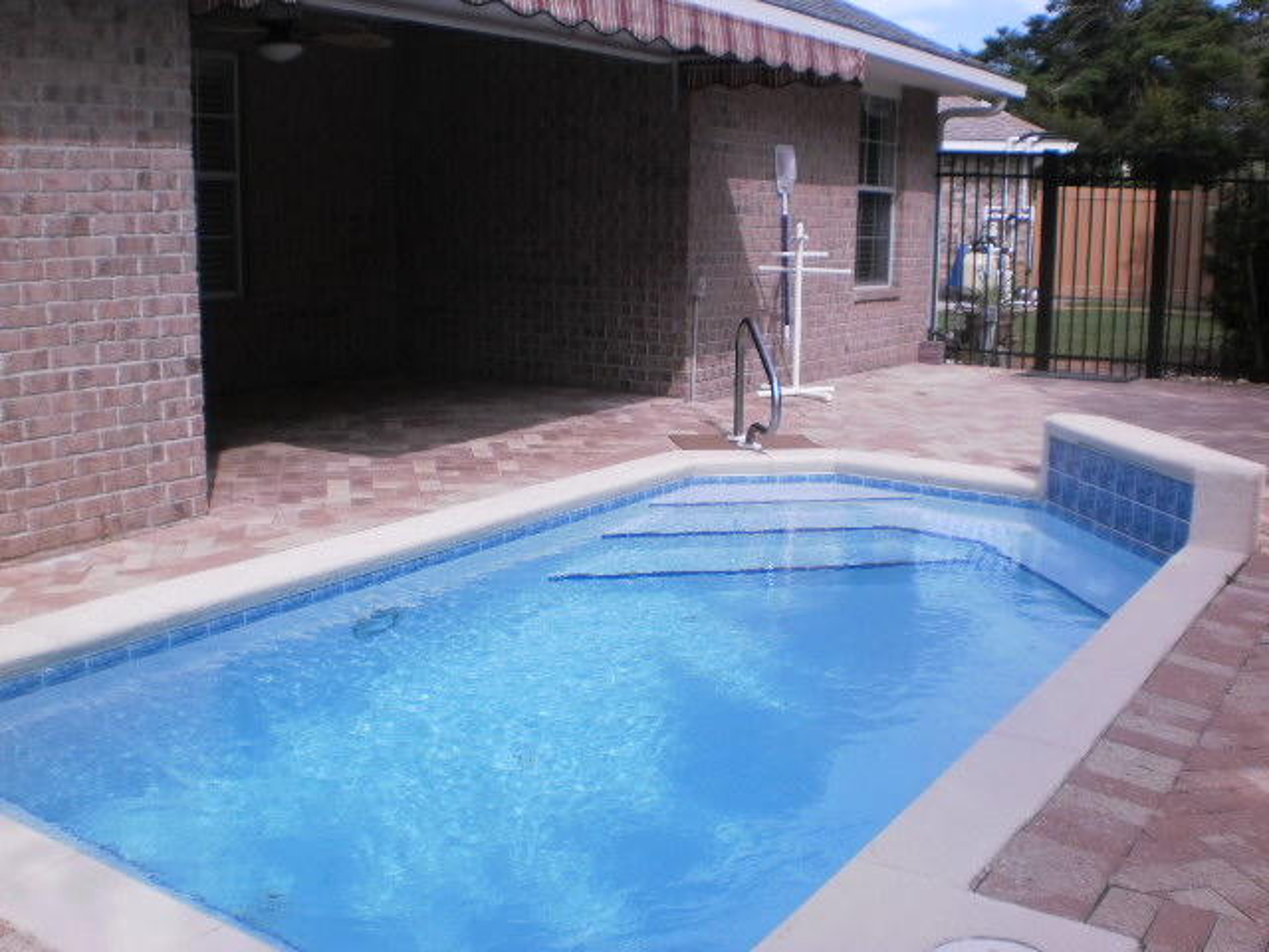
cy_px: 476
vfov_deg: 39.7
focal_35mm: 36
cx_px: 634
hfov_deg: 51.4
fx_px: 1320
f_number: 4.6
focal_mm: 6.3
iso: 100
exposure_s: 1/640
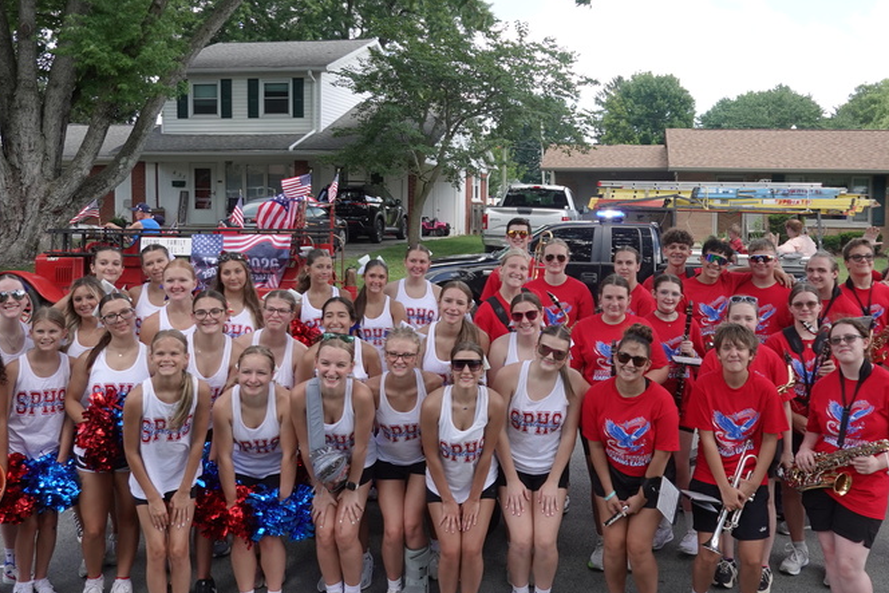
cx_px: 515
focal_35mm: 37
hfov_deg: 51.7
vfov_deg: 35.9
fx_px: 914
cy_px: 256
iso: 100
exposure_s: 1/400
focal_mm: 9
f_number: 2.8
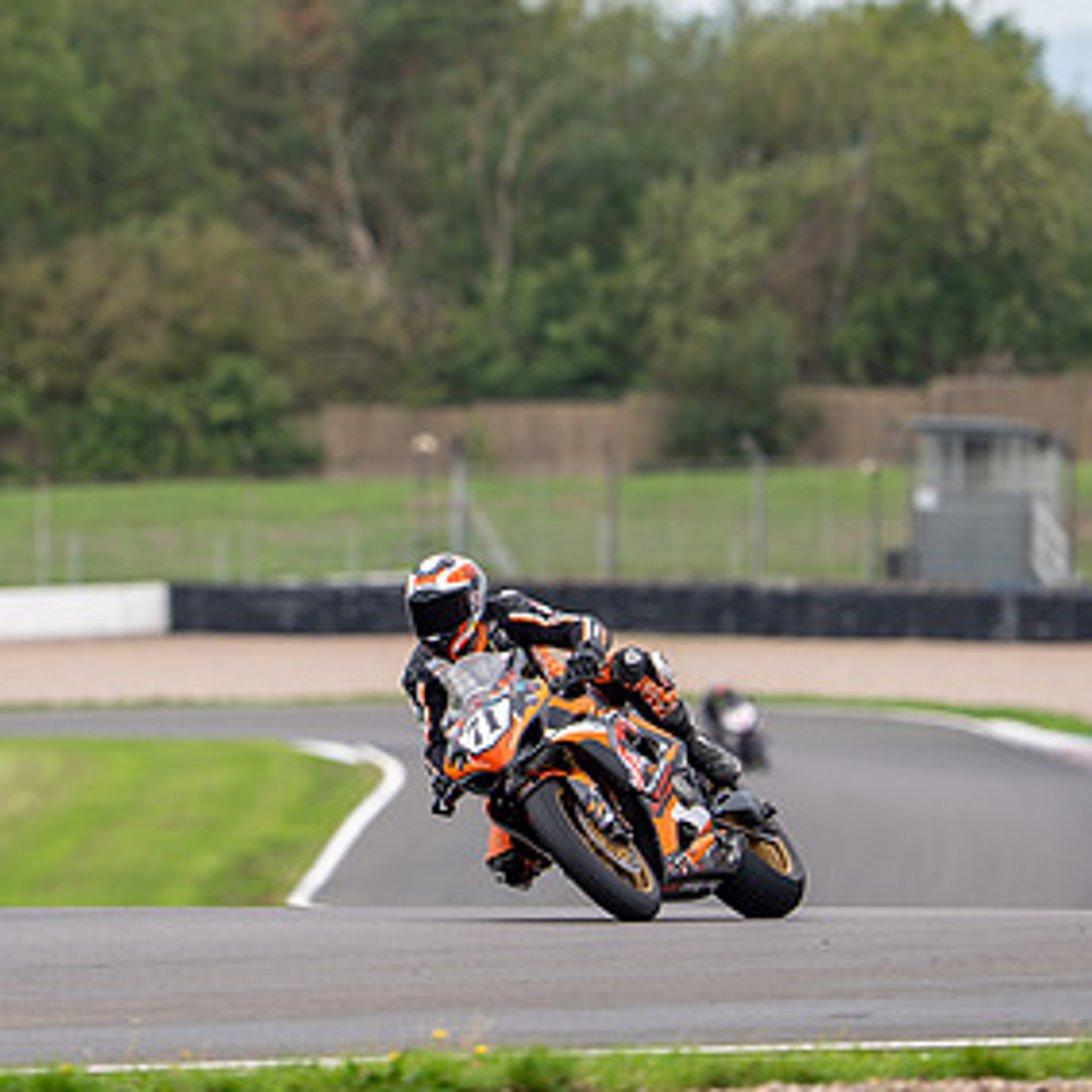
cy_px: 387
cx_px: 498
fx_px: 22985
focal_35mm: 644
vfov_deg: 2.7
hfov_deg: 2.7
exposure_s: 1/500
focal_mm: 335
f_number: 4.5
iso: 250
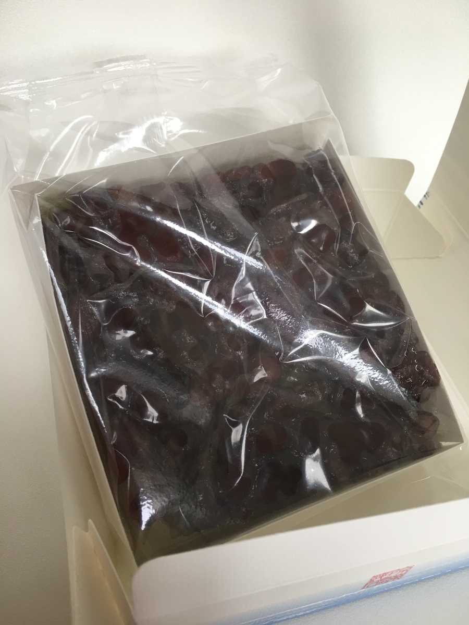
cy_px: 312
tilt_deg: -49.6
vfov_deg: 61.7
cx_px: 234
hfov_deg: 48.2
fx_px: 524
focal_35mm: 29
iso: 25
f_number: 2.2
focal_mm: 4.15
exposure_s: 1/30
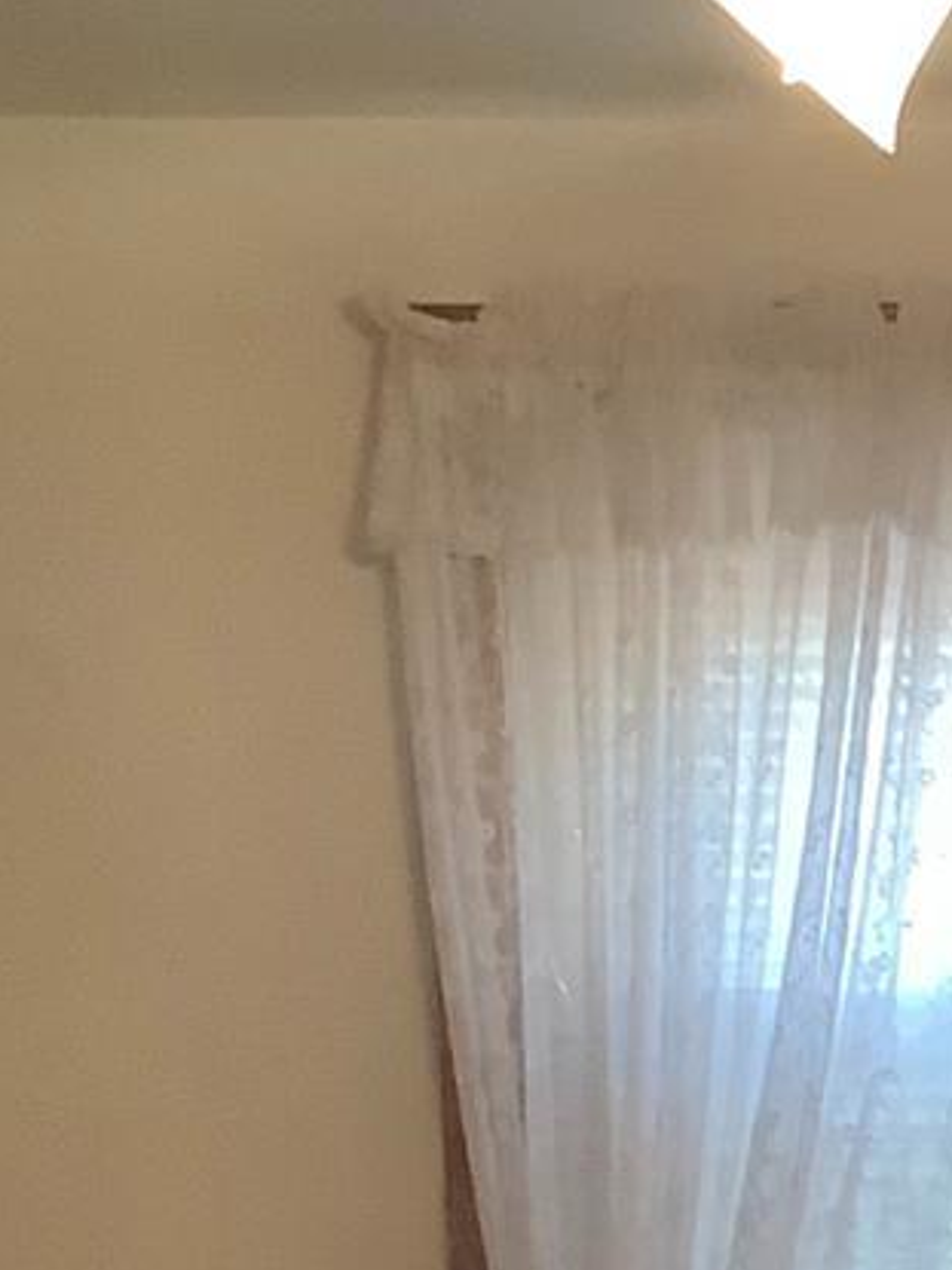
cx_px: 1468
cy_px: 1558
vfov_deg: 16.8
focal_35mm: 112
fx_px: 4109
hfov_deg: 12.5
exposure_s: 1/60
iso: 320
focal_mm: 3.3
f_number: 2.4
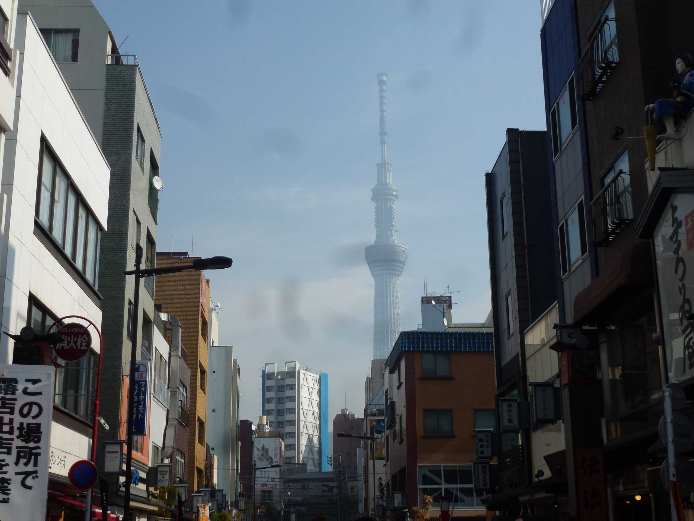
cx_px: 347
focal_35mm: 49
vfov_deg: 29.7
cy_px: 260
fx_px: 982
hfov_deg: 38.9
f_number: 4.1
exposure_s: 1/1300
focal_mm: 8.7
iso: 100
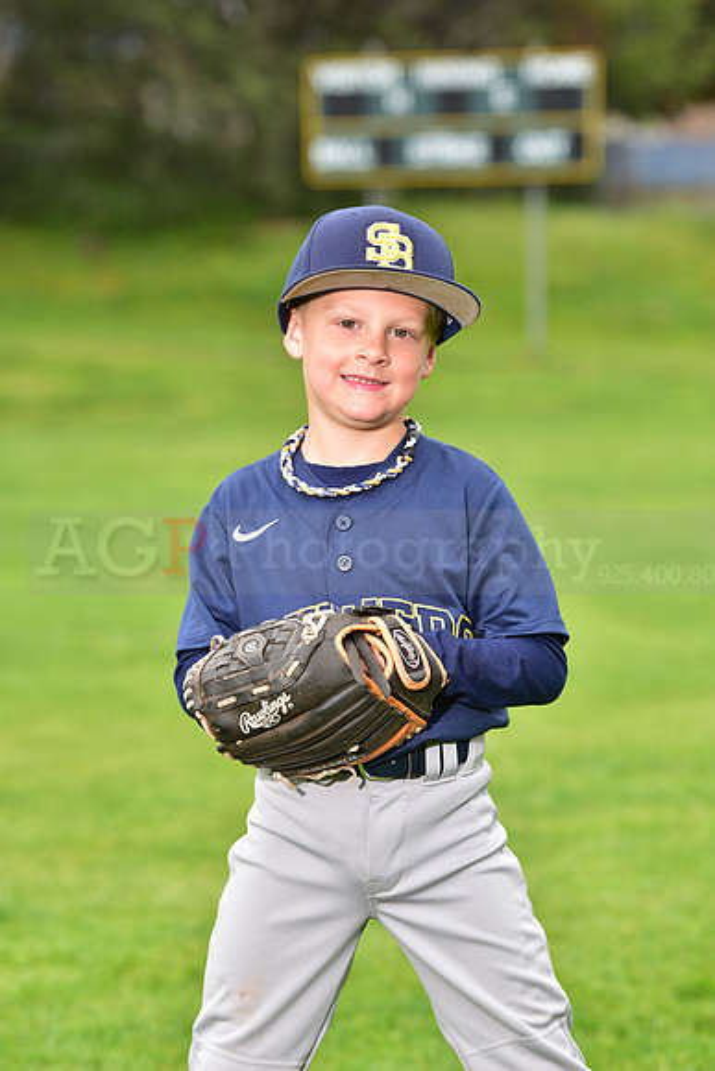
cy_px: 536
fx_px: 4317
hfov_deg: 9.5
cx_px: 358
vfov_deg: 14.2
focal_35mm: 145
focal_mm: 145
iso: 400
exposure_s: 1/250
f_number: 5.6
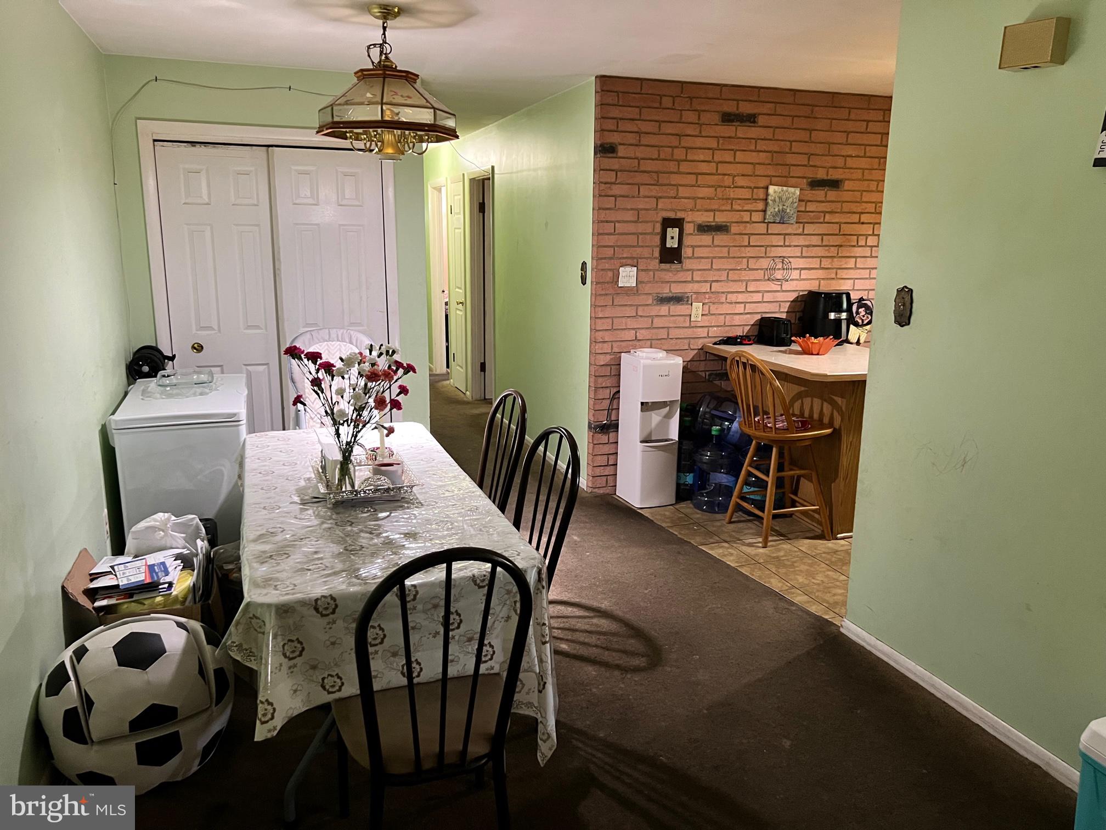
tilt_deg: -12.8
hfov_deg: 67.3
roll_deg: -1.0
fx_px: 831
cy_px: 415
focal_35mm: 26
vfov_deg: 53.1
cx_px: 553
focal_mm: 5.7
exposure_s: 1/40
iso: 500
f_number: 1.5
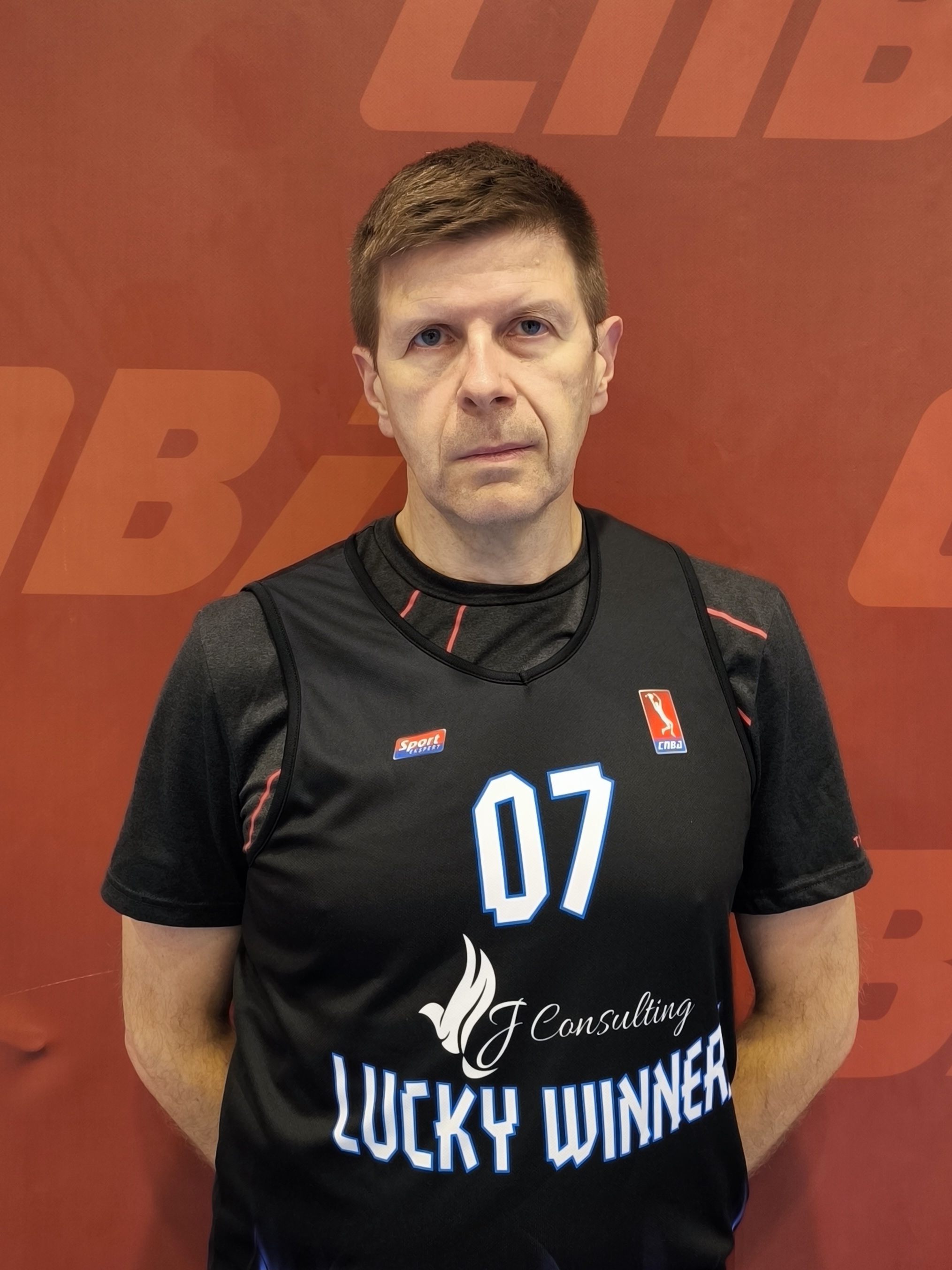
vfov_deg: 61.7
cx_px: 476
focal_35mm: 29
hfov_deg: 48.2
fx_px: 1063
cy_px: 635
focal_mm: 6.92
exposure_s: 1/50.3
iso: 250
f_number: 1.9
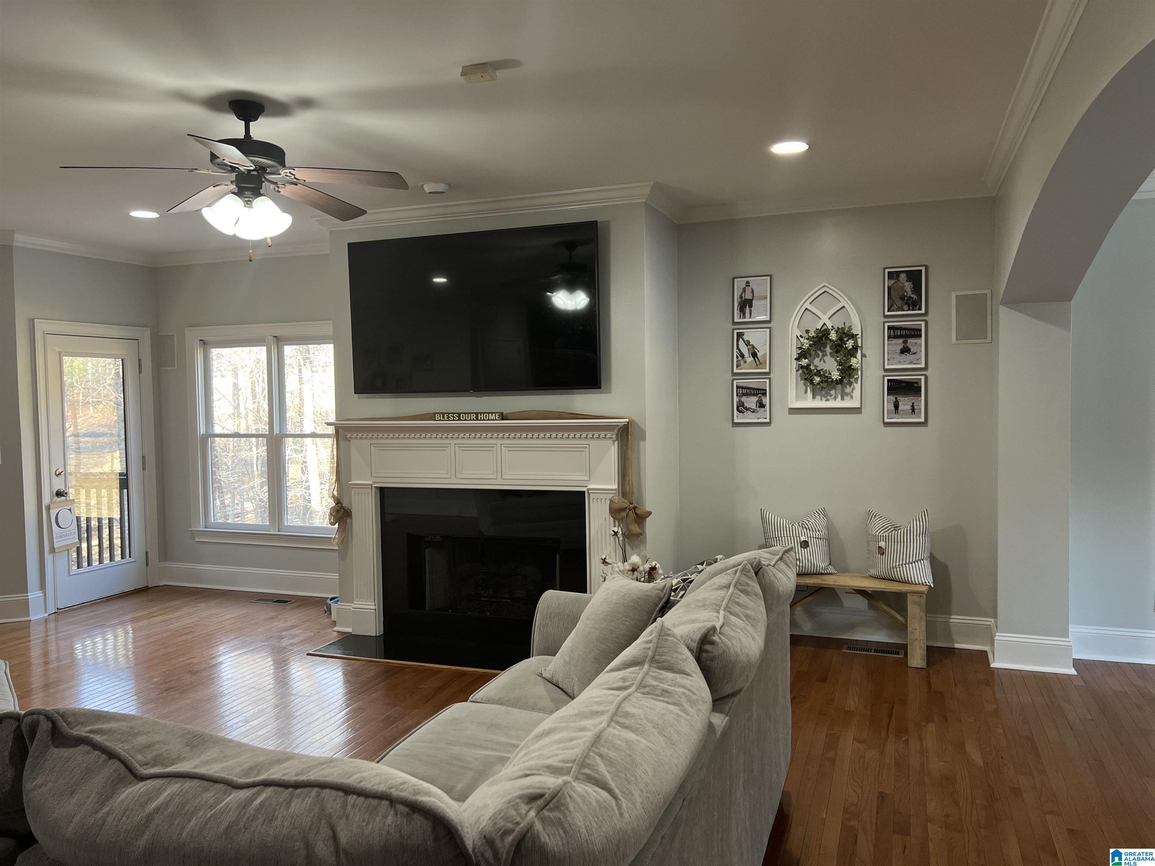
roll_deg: +0.8
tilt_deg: -2.7
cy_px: 433
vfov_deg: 53.1
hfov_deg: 67.3
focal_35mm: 26
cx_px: 578
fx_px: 868
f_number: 1.5
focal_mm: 5.7
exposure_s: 1/120
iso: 100
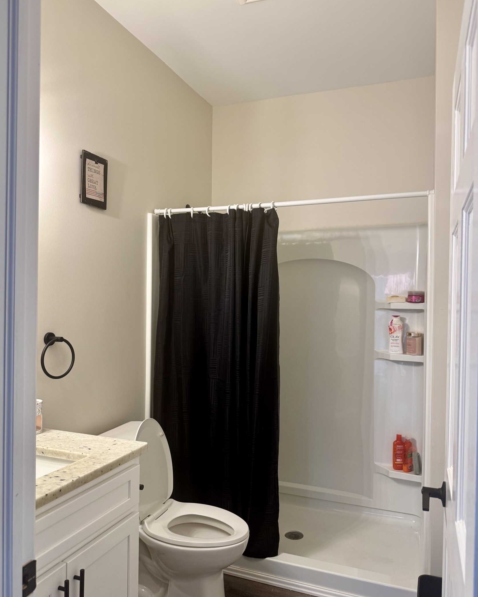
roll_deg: -0.4
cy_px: 305
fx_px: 460
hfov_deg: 54.9
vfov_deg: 66.0
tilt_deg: +0.0
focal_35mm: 26
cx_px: 245
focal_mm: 6.76
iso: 125
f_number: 1.78
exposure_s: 1/60
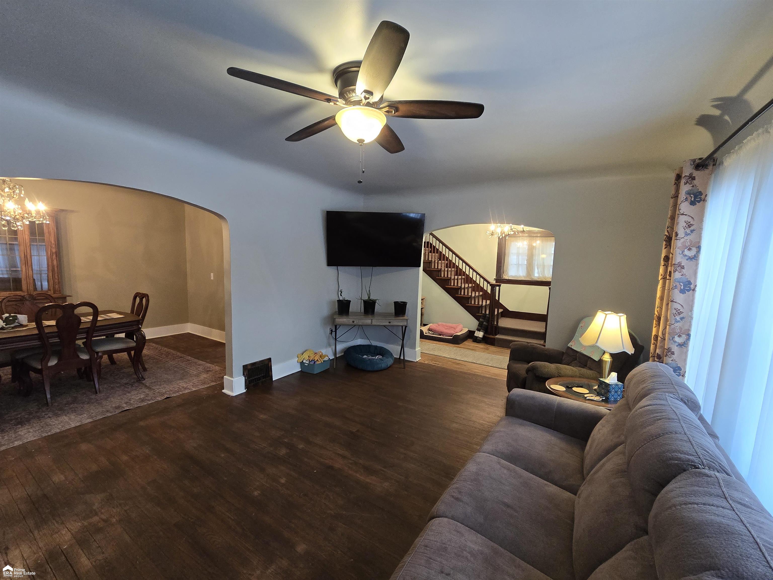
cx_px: 386
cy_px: 290
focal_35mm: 13
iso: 400
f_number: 2.2
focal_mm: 2.2
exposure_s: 1/60
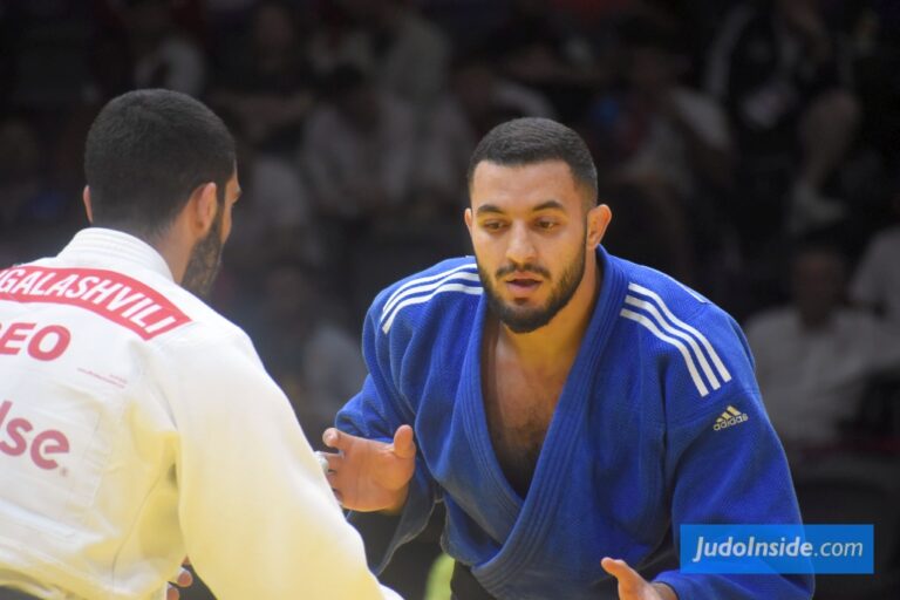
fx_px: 11249
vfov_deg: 3.1
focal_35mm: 450
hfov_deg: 4.6
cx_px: 450
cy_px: 300
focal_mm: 300
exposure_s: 1/500
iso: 1600
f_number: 6.3
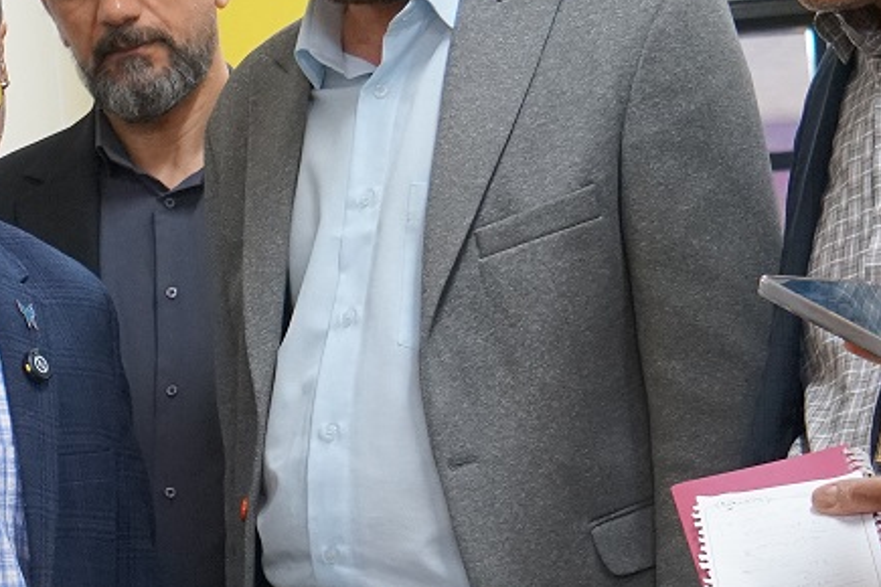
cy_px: 464
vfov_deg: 11.0
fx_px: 3034
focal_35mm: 124
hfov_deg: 16.0
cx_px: -124
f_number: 4
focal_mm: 24
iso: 1600
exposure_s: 1/160
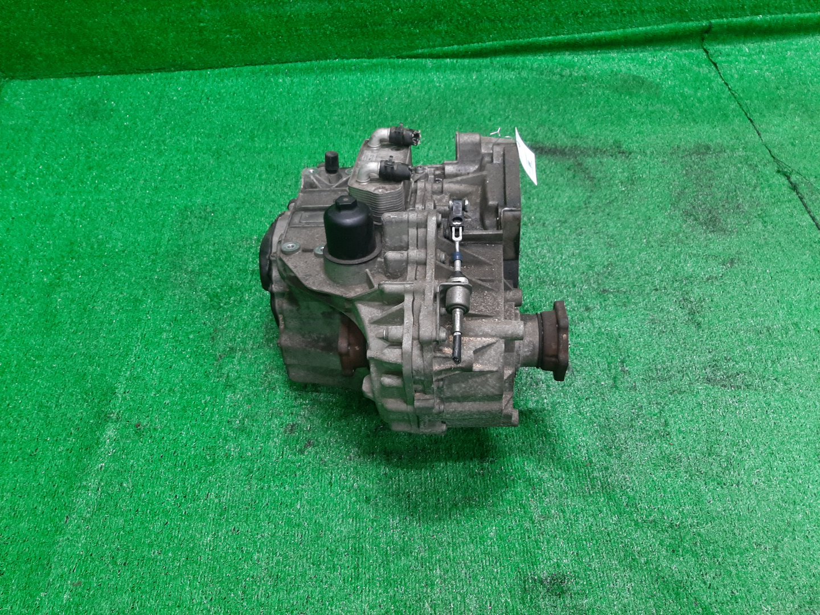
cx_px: 410
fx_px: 616
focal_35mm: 26
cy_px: 308
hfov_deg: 67.3
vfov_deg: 53.1
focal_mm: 3.93
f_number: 1.7
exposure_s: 1/50
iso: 134
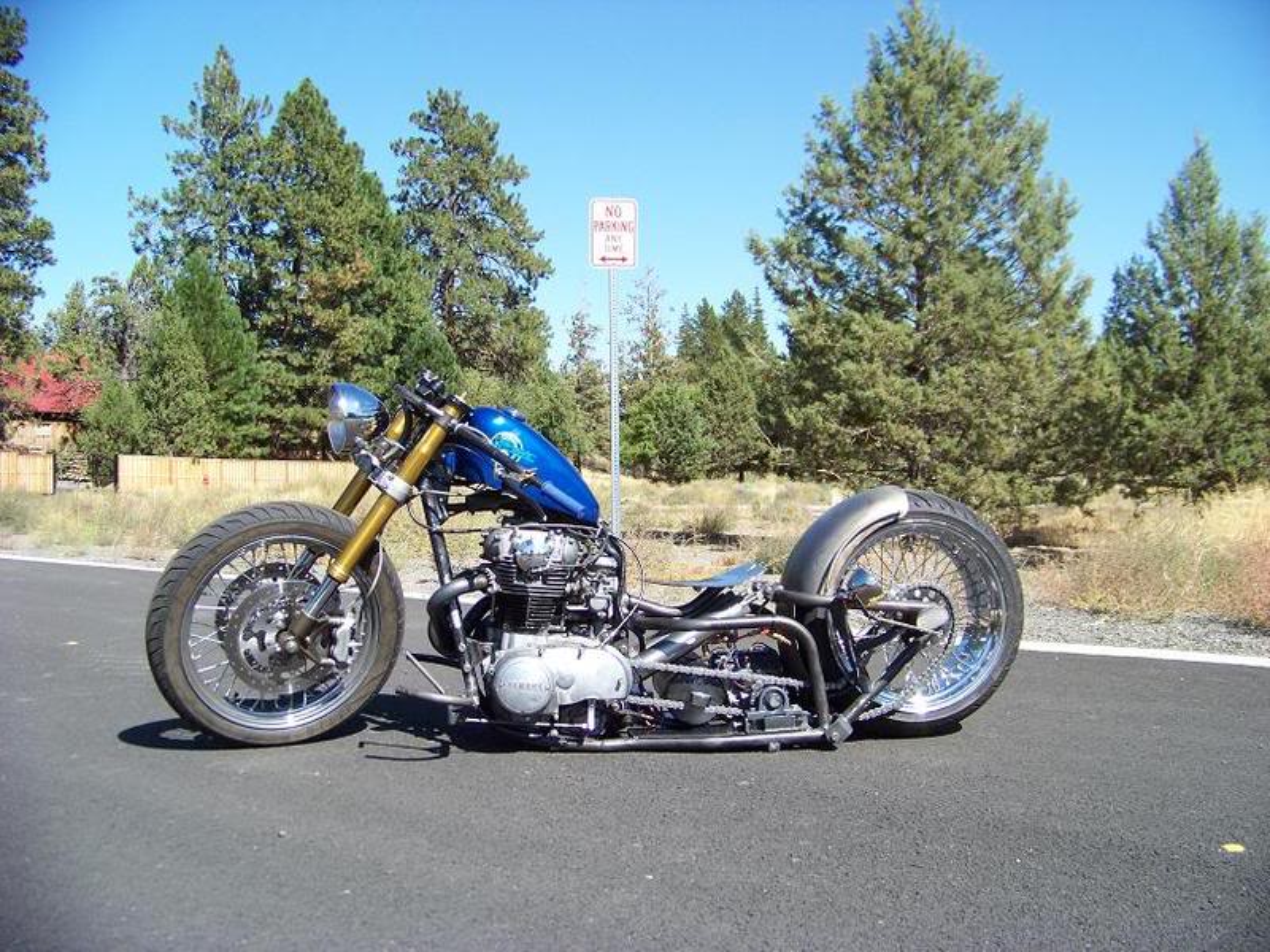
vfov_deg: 39.7
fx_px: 1321
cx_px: 635
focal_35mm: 36
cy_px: 476
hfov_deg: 51.4
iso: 65
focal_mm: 5.85
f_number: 2.8
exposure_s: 1/640
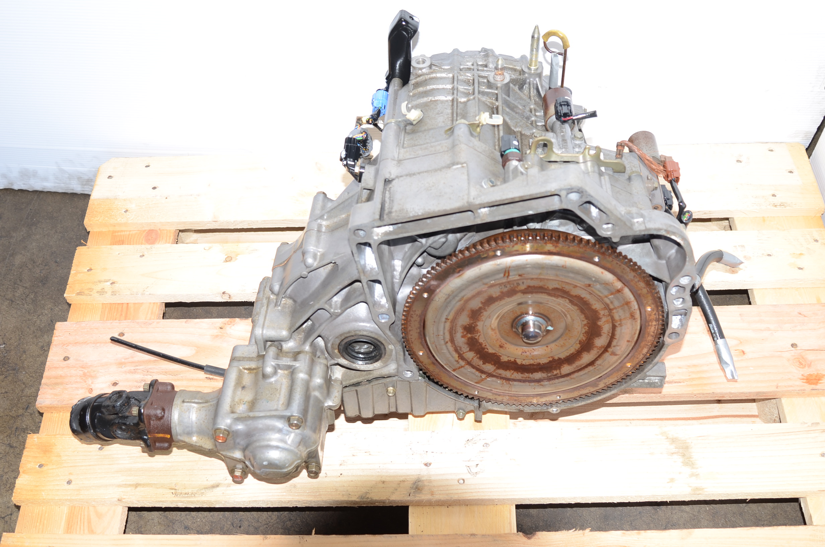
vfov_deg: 36.7
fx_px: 823
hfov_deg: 53.2
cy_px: 274
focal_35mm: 36
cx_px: 412
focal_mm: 24
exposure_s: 1/60
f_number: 4.5
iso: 100
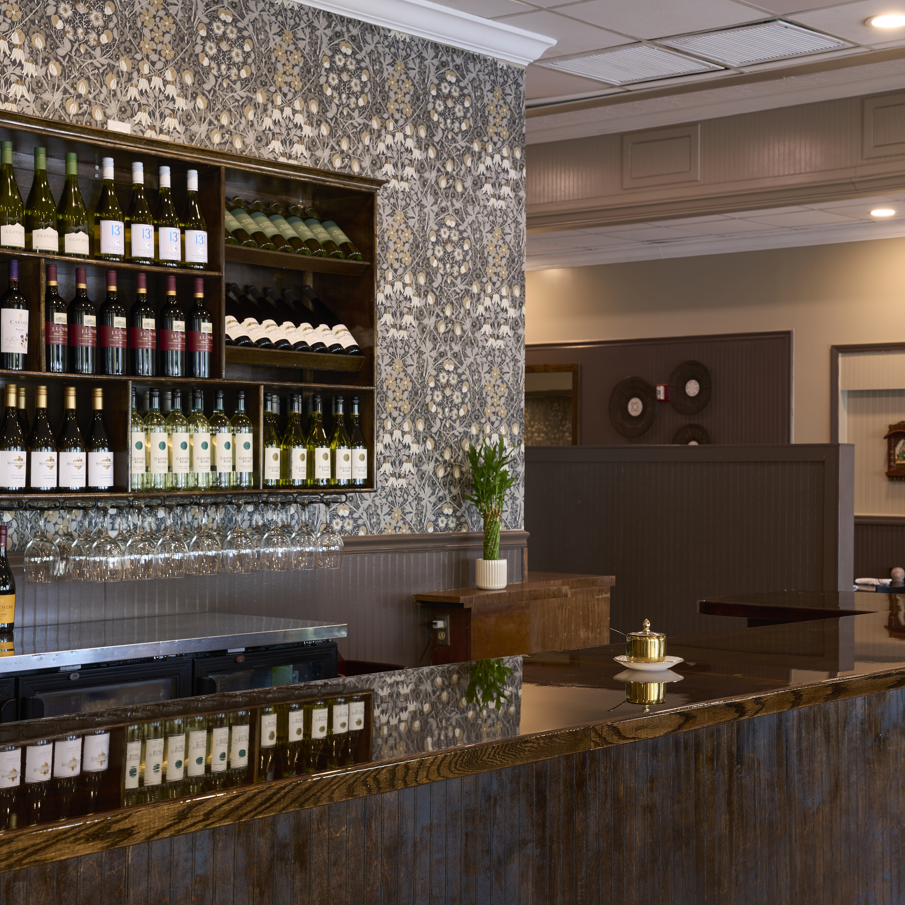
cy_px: 453
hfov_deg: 29.8
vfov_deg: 30.0
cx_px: 608
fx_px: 1686
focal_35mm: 57
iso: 100
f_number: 8
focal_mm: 44
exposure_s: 1/15
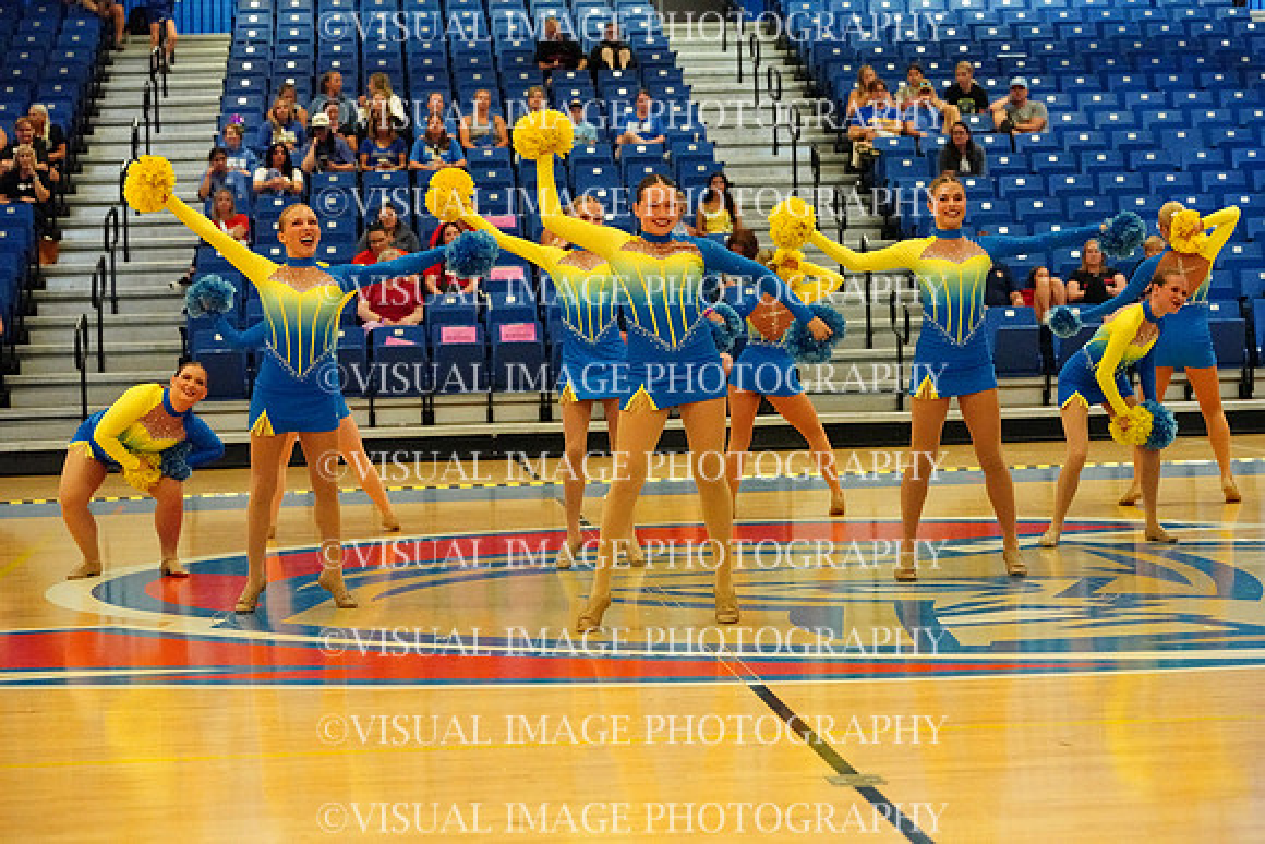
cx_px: 632
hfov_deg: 22.1
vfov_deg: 14.9
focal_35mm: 92
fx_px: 3233
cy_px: 422
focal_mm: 92
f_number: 4
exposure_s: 1/1000
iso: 20000
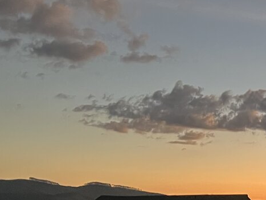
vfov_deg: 15.0
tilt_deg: -10.0
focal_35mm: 89
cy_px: 328
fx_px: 684
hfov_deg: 18.9
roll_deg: -1.9
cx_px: 415
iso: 1000
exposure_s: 1/30
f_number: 1.5
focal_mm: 5.7
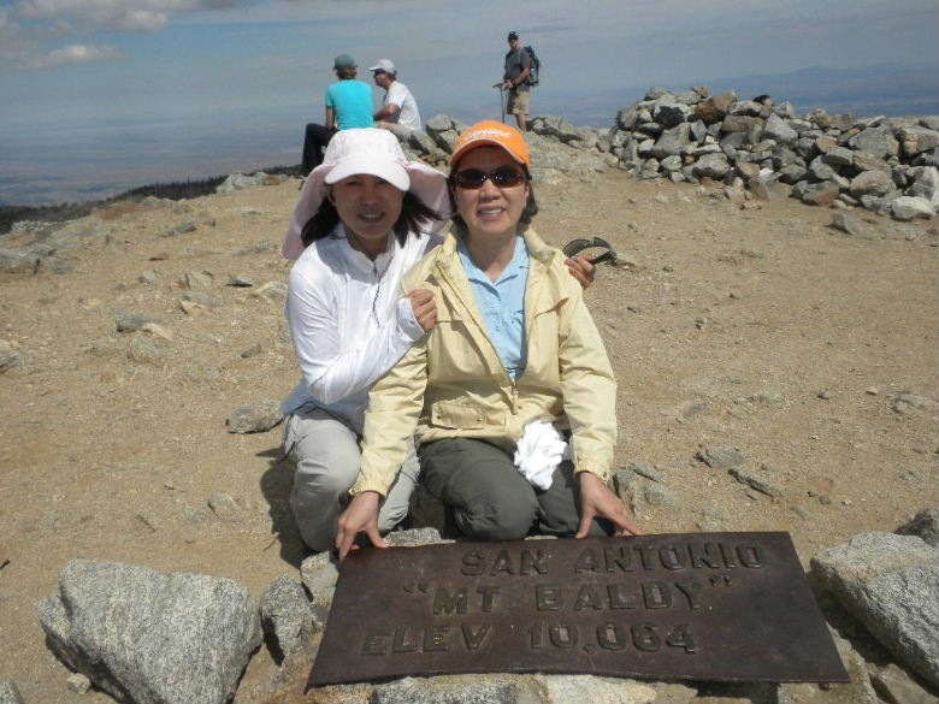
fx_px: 1004
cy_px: 352
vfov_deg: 38.7
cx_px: 470
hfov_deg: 50.1
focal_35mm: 37
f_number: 10
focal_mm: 6.6
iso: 200
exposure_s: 1/805
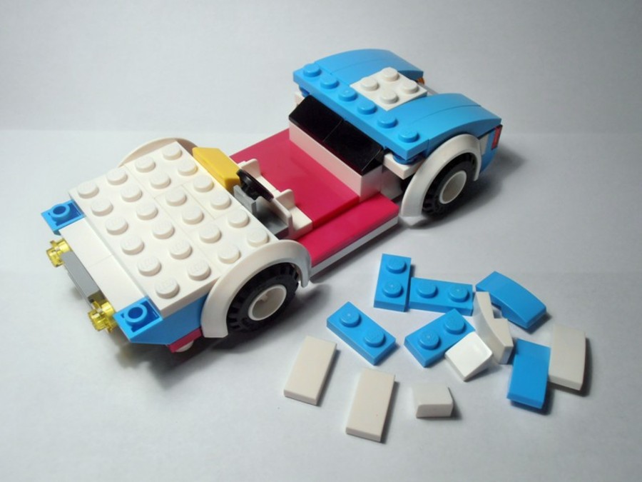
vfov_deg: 38.7
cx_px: 321
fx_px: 686
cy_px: 241
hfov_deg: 50.1
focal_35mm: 37
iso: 80
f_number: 3.9
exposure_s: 1/60
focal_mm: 6.61
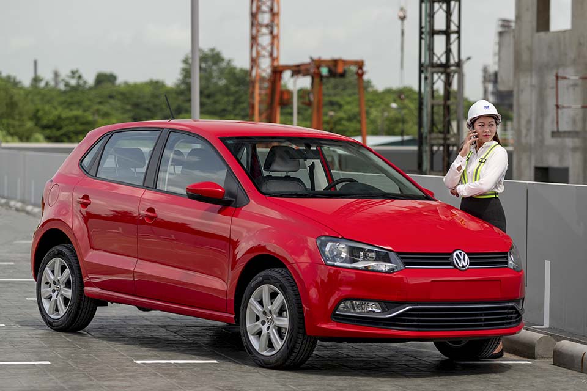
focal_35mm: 105
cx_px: 294
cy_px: 196
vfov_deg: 13.0
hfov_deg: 19.5
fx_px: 1712
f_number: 3.2
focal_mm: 105
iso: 40
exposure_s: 1/250
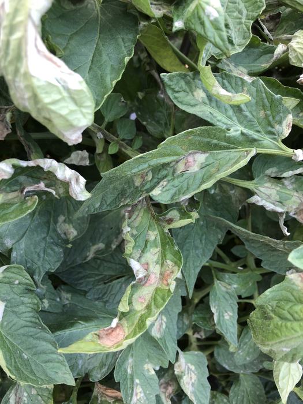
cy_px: 202
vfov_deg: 63.4
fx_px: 327
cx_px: 152
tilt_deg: -39.8
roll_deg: -5.7
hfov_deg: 49.7
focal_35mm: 28
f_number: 1.8
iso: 20
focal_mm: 3.99
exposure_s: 1/40
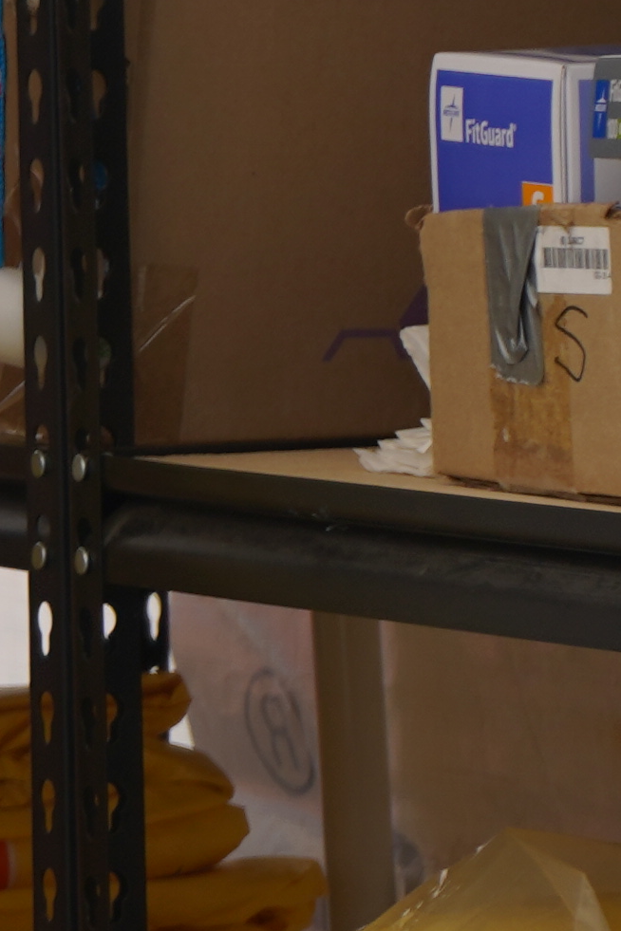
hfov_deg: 3.1
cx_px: -2120
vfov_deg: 4.8
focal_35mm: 428
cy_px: 219
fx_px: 11074
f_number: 5.6
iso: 100
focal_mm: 70
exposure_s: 1/250
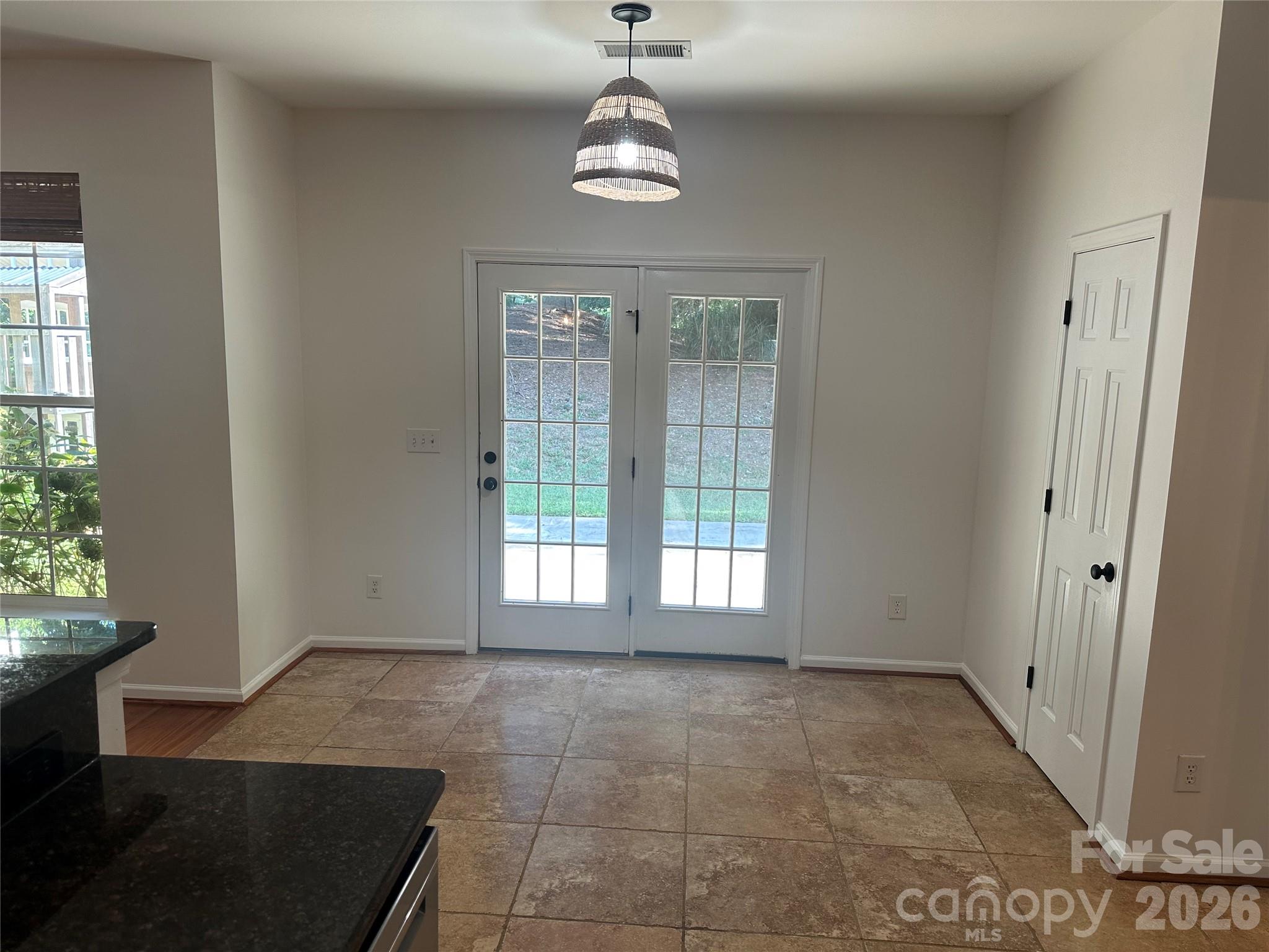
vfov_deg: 56.8
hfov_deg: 71.6
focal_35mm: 24
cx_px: 634
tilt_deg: -8.8
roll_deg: -1.6
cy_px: 476
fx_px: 880
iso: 125
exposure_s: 1/120
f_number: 1.78
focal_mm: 6.86
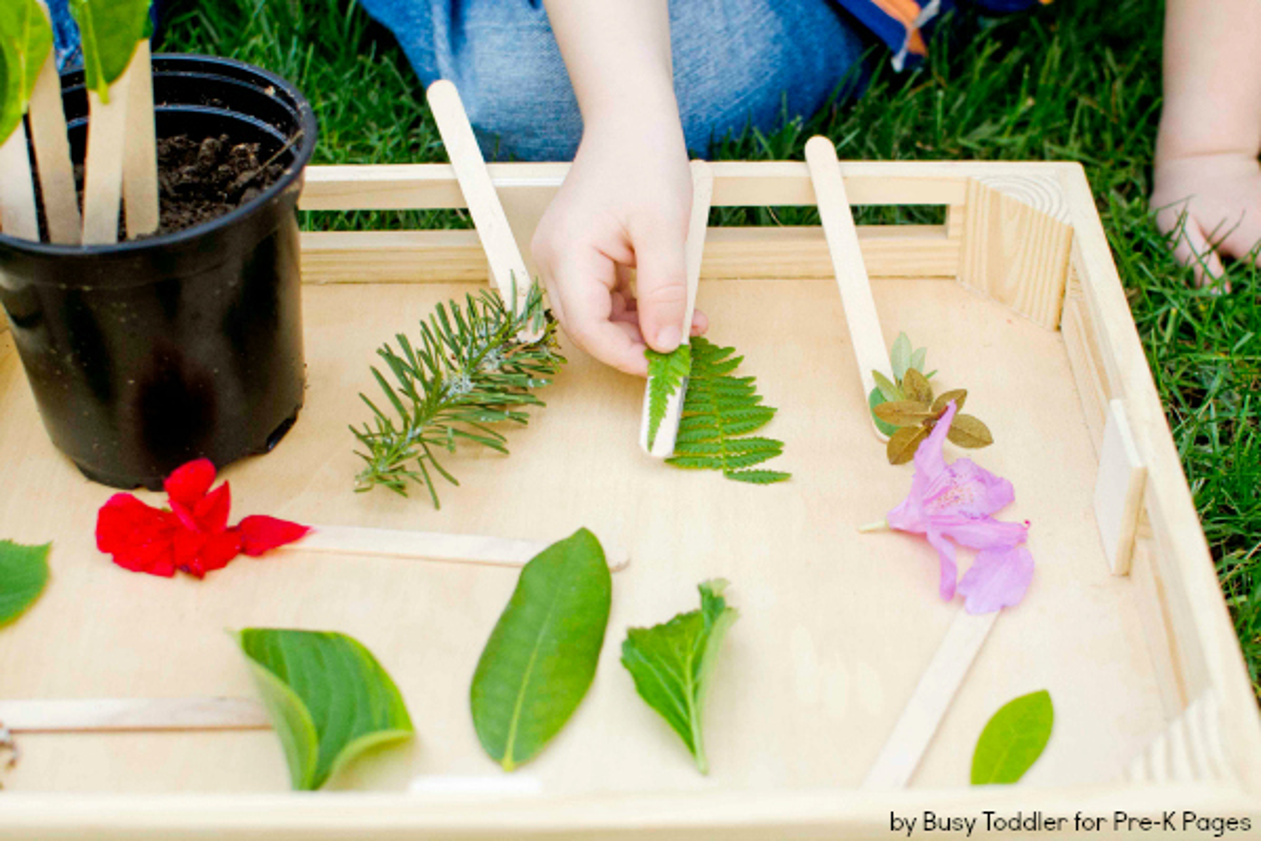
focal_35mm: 52
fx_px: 1839
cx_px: 630
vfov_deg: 25.8
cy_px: 420
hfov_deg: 37.9
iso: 400
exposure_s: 1/2000
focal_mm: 35
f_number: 3.2
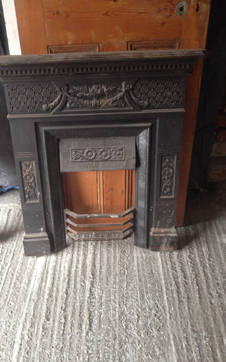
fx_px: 374
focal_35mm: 38
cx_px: 98
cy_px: 180
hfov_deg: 33.5
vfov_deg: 51.5
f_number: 2.4
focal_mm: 4.28
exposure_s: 1/20
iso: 160
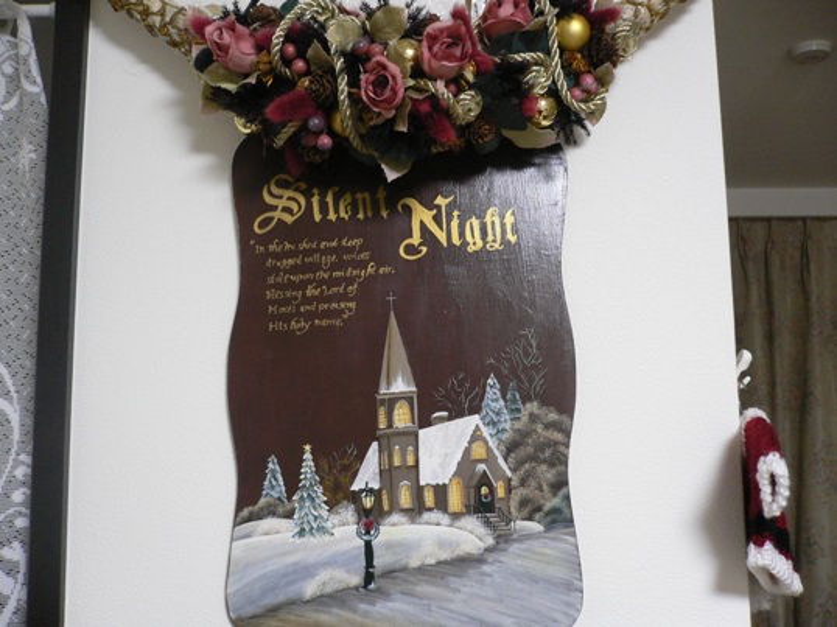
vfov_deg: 40.7
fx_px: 846
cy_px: 314
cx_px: 418
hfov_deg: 52.6
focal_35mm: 35
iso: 200
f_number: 2.8
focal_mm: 5.8
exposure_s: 1/13
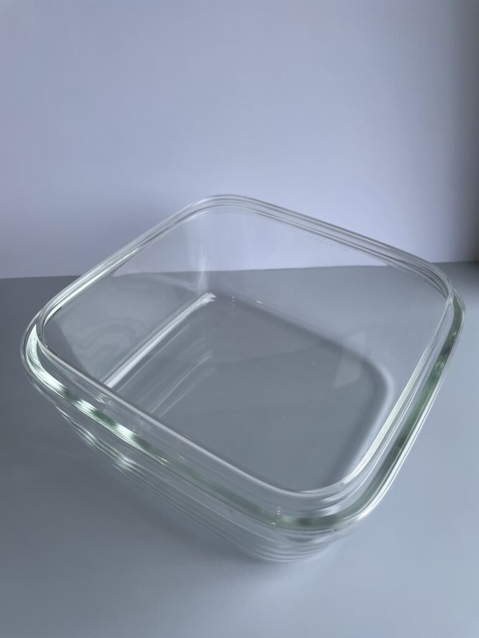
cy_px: 319
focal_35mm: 26
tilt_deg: -42.8
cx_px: 240
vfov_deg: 67.3
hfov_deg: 53.1
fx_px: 480
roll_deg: -2.1
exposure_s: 1/785
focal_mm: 4.2
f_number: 1.6
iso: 32
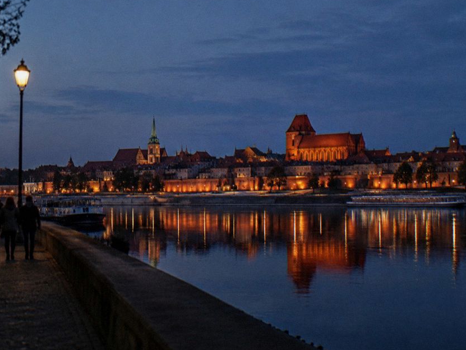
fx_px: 1090
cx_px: 252
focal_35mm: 81
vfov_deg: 18.2
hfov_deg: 24.1
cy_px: 179
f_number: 2.8
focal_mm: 70
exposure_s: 1/125
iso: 2500
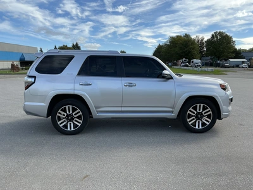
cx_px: 126
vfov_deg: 49.7
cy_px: 95
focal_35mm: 28
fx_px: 205
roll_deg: +1.4
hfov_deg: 63.4
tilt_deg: -7.7
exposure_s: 1/1490
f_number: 1.8
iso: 25
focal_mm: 3
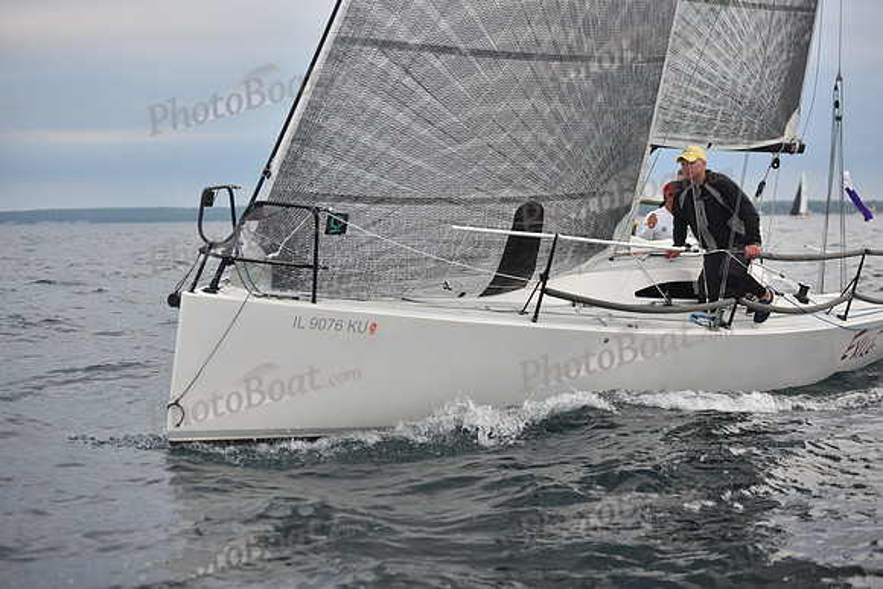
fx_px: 1717
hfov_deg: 28.8
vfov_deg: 19.5
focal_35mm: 70
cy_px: 294
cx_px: 442
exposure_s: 1/640
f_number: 3.2
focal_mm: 70
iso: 640
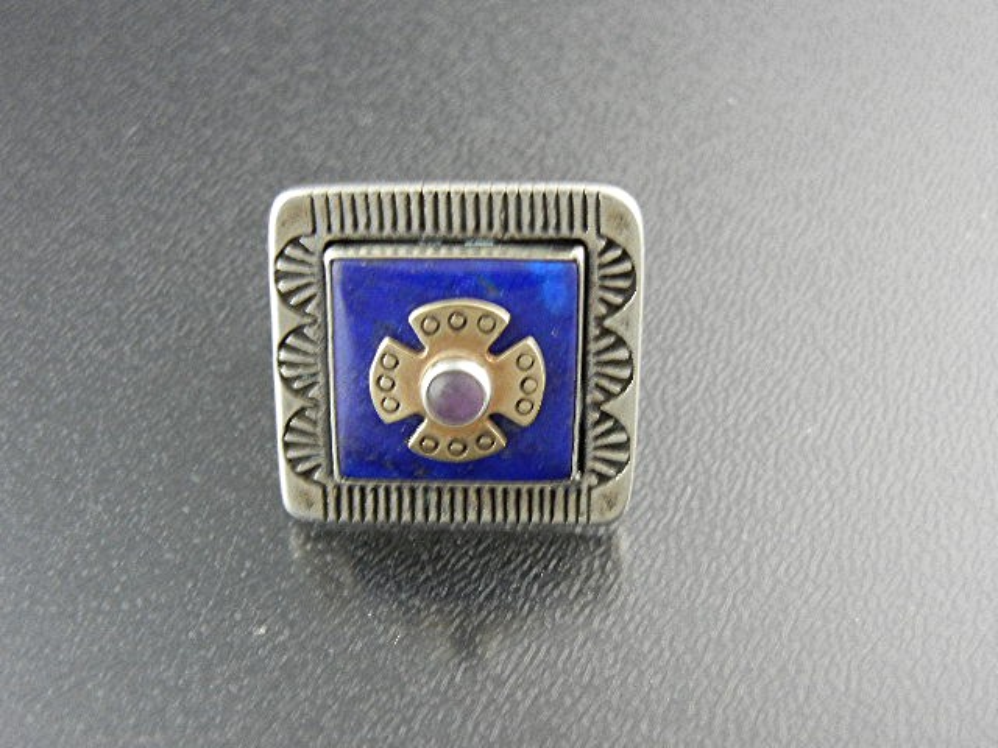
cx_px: 499
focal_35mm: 59
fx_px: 1701
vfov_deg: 24.8
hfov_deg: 32.7
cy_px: 374
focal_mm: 10.6
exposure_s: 1/15.3
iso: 400
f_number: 4
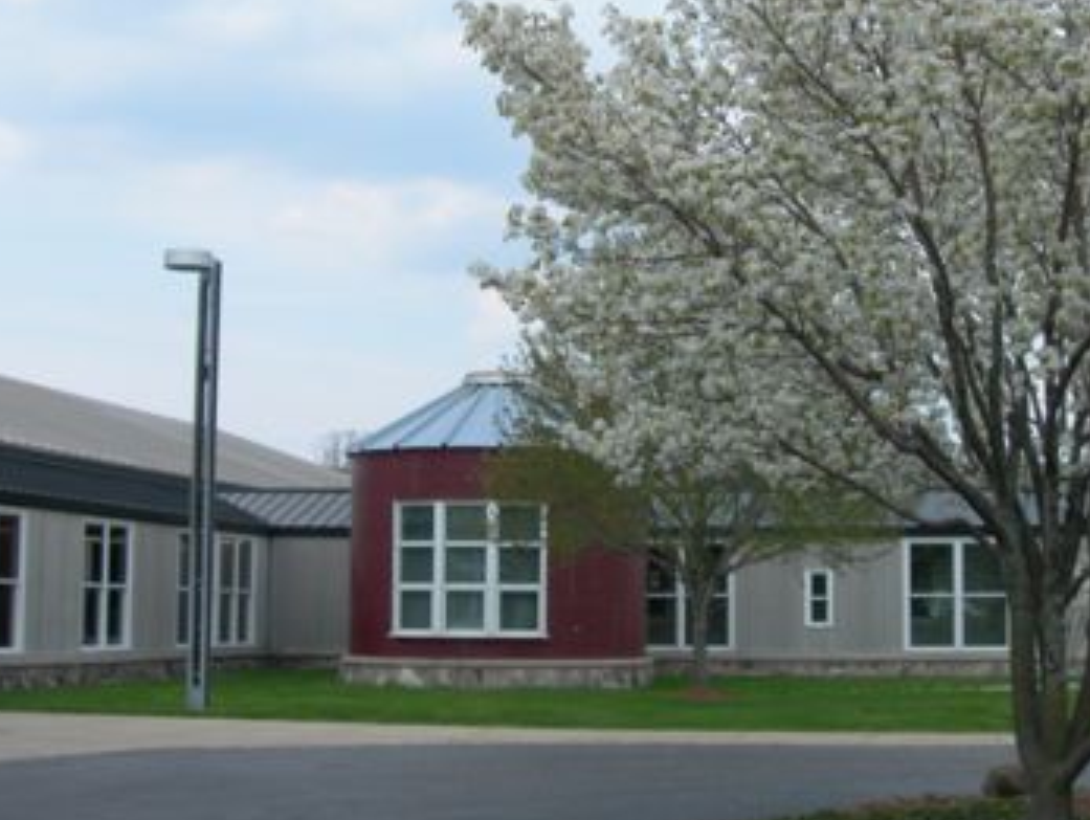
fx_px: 2206
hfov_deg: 27.7
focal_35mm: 70
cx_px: 653
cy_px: 317
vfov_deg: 21.0
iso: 50
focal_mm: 7.8
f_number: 4.8
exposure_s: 1/425
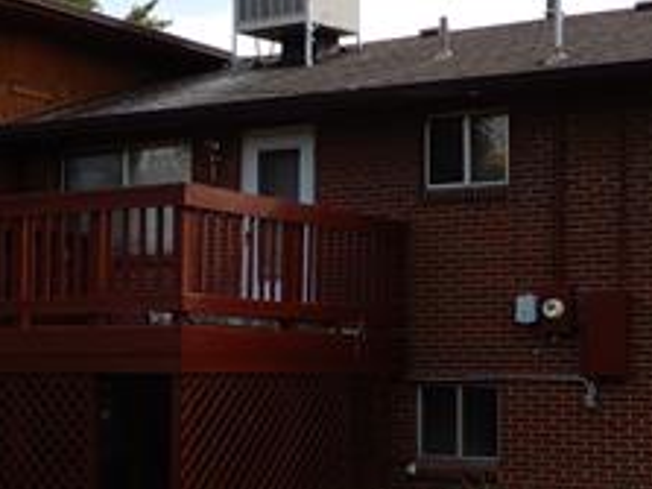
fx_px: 1619
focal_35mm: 86
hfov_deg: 22.7
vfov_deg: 17.1
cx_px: 228
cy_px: 278
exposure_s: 1/400
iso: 80
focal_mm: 5.4
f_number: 3.5
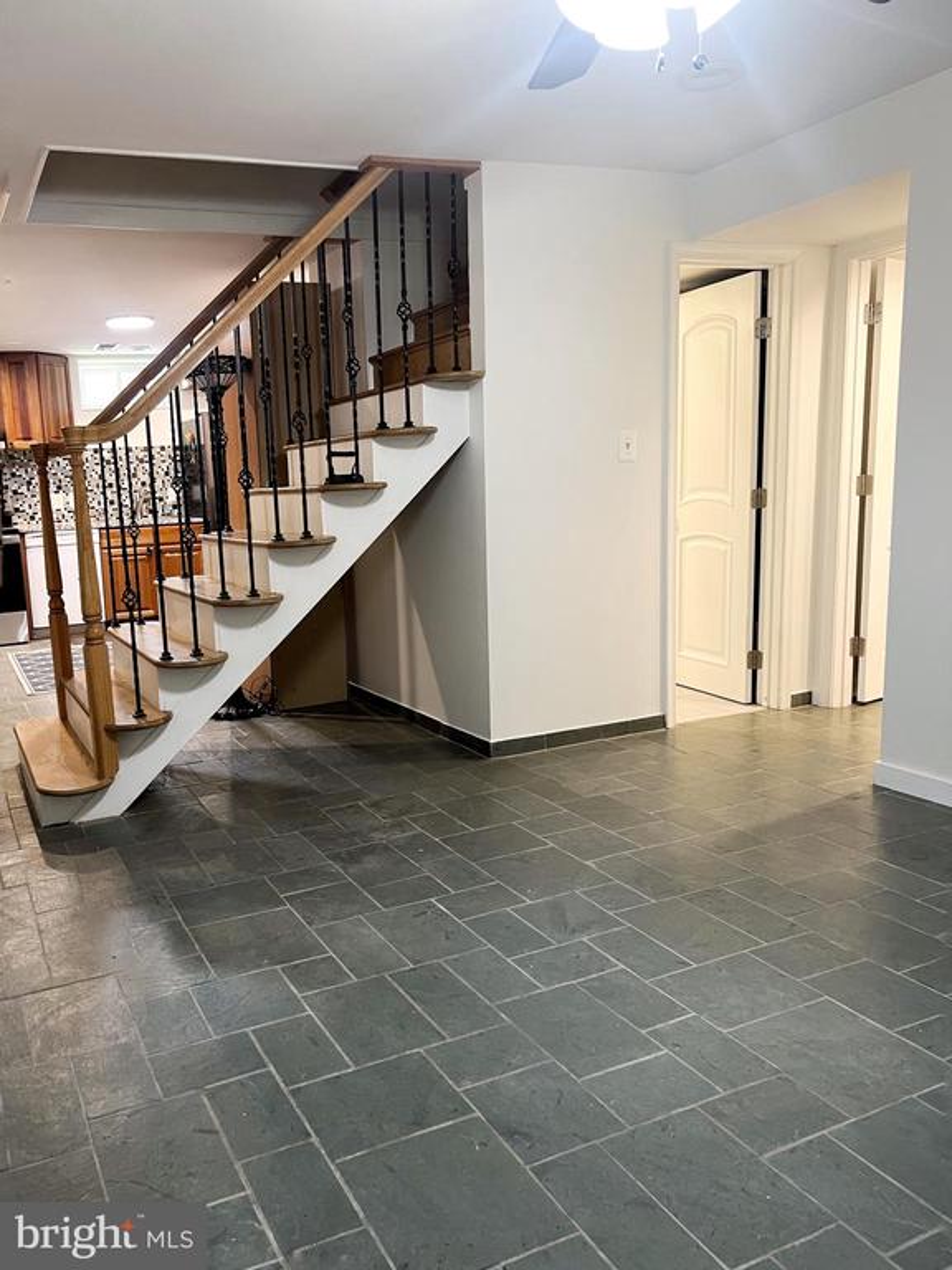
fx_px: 953
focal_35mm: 26
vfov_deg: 67.3
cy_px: 635
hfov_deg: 53.1
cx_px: 476
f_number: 1.5
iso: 200
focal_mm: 5.7
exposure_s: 1/60
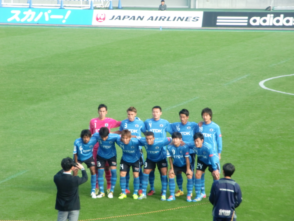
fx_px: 2038
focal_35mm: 240
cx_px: 147
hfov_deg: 8.2
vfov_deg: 6.2
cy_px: 110
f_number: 5.8
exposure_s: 1/250
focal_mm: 43
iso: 250
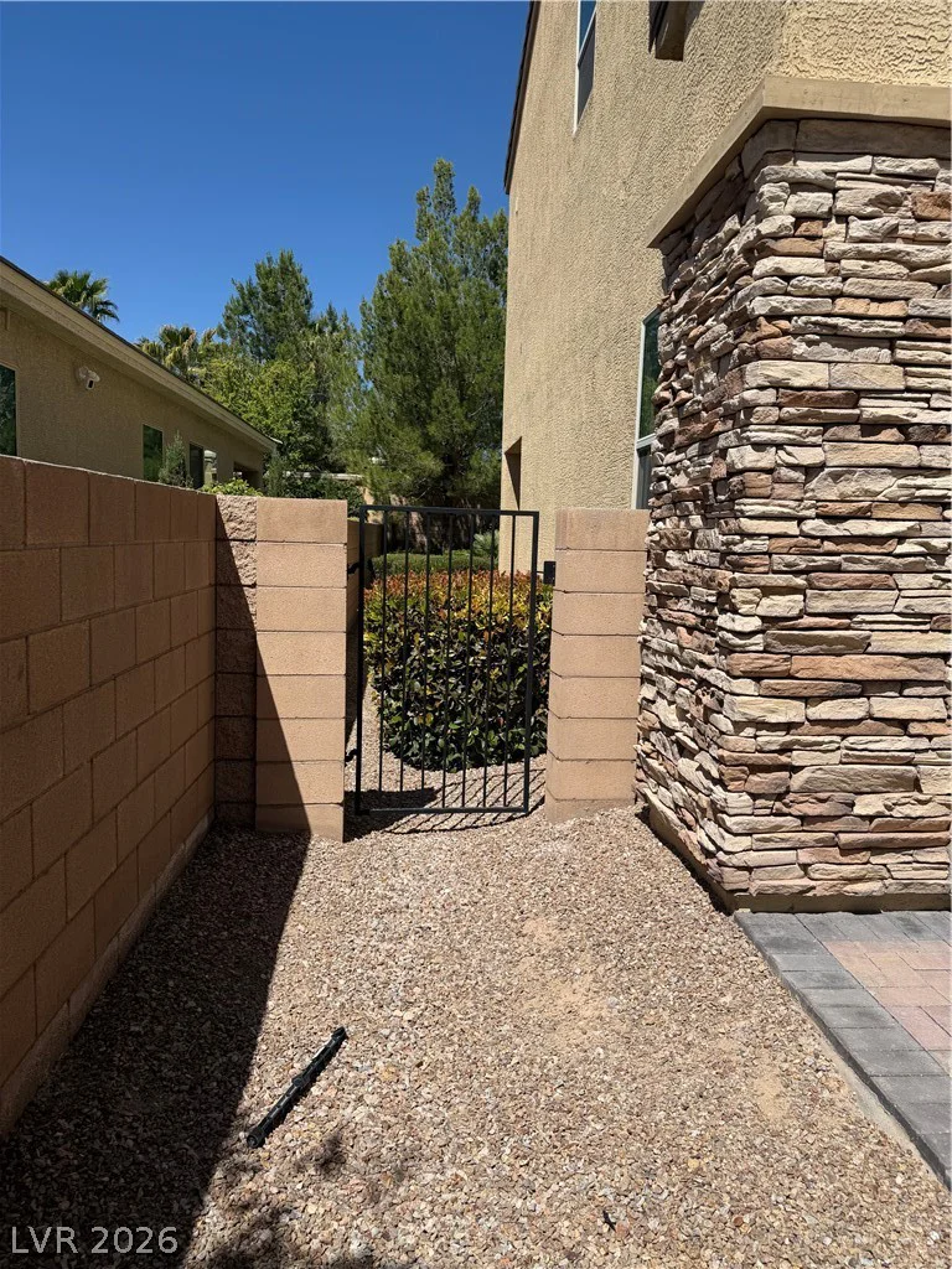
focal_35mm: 24
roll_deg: -0.7
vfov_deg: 71.6
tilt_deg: -5.7
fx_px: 880
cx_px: 476
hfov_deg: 56.8
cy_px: 634
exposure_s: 1/6173
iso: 80
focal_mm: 6.76
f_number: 1.78
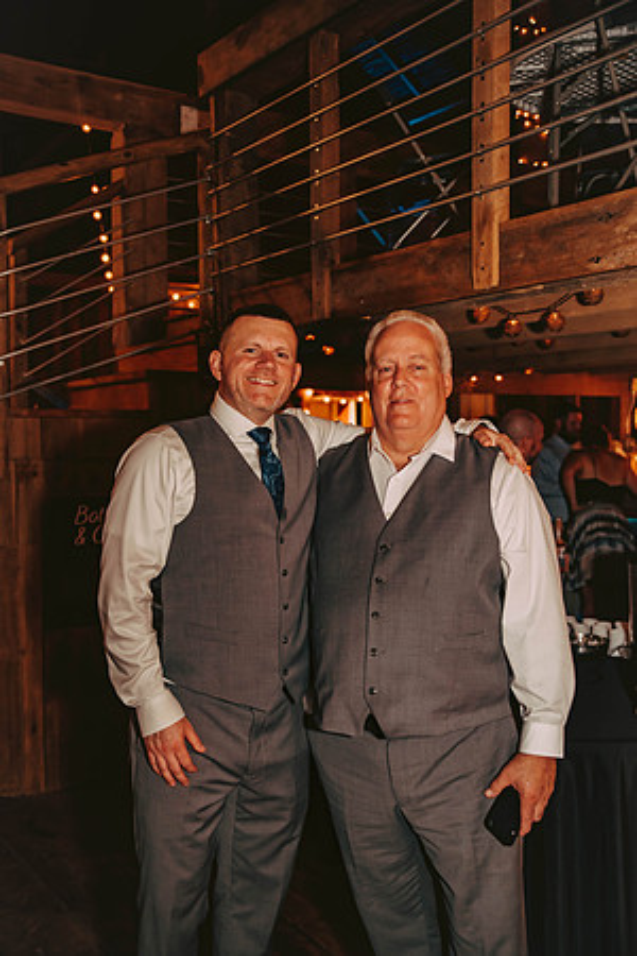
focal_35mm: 42
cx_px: 318
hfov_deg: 31.9
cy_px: 478
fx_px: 1115
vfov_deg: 46.4
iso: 1000
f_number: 2.8
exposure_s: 1/160
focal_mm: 42
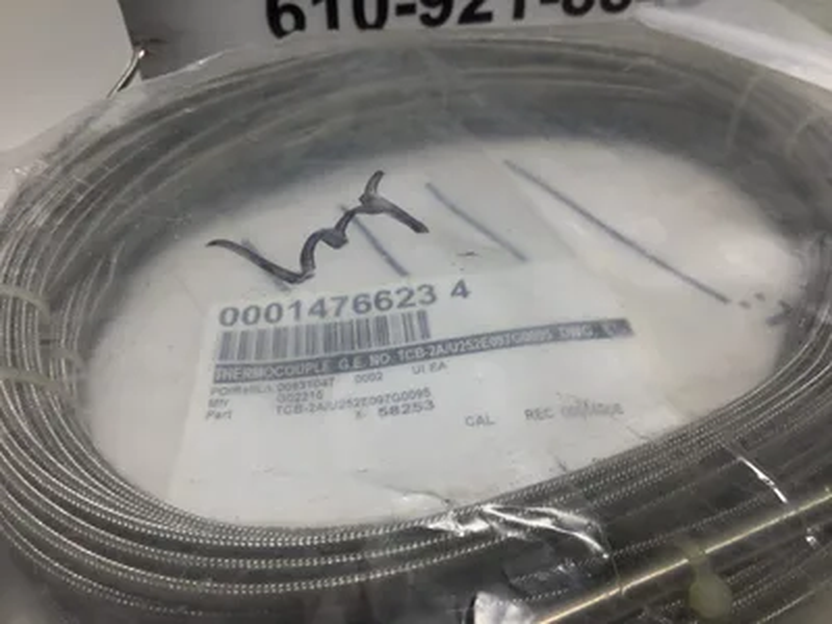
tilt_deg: -38.8
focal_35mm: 31
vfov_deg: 45.4
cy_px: 312
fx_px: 745
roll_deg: -0.1
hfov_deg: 58.4
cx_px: 416
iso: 25
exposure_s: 1/245
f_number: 2.4
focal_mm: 3.3
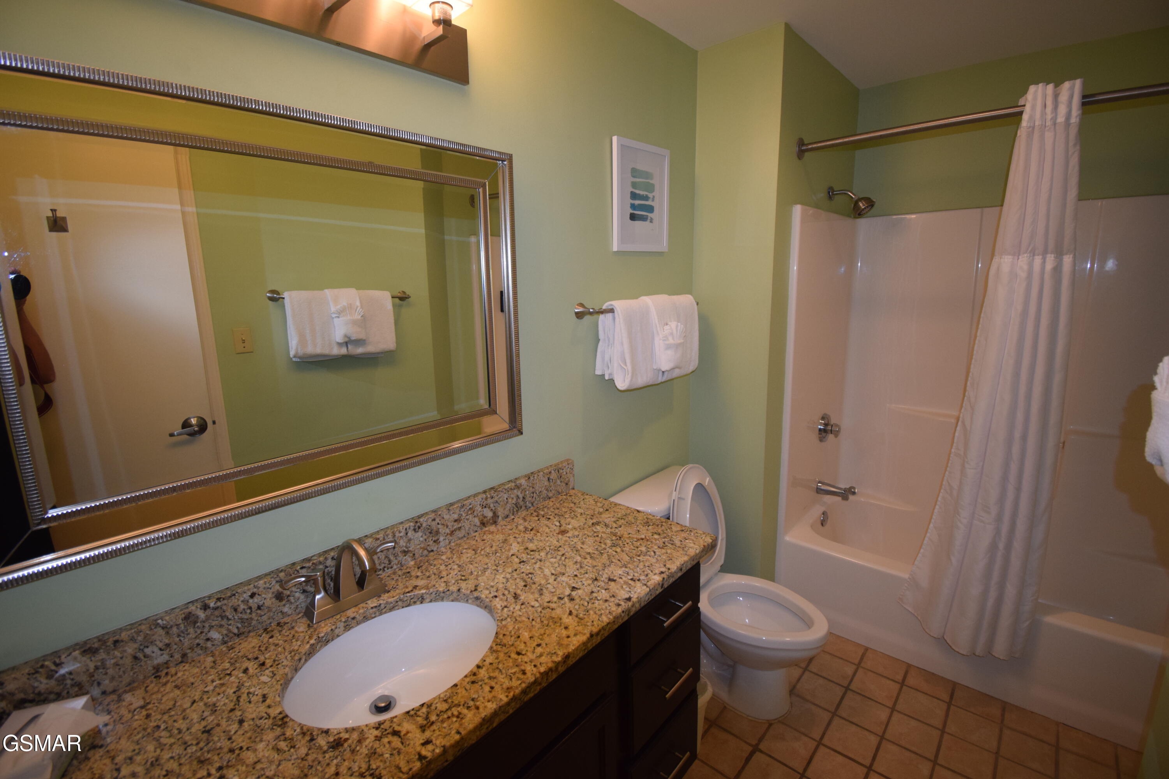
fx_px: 487
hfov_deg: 100.4
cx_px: 584
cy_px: 390
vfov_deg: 77.3
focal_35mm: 15
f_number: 4.5
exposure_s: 1/80
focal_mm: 10
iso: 800
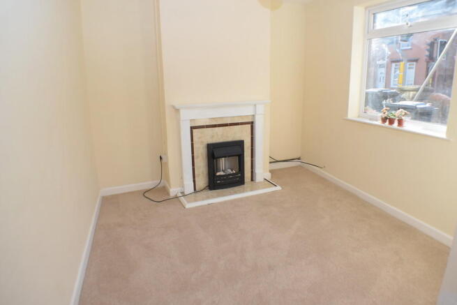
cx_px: 228
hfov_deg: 61.9
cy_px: 152
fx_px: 381
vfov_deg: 43.6
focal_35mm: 30
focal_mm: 20
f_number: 7.1
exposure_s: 1/200
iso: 400
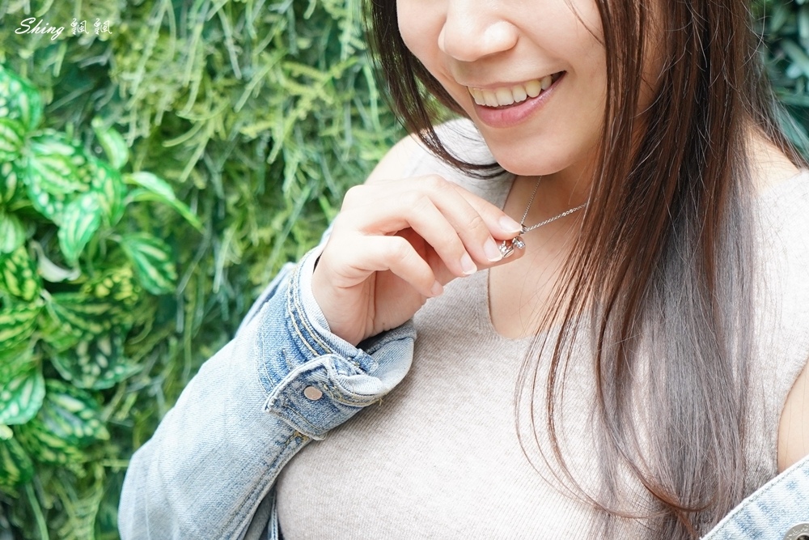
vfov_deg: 26.5
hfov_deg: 38.9
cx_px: 404
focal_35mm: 51
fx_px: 1146
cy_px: 270
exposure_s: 1/60
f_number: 4
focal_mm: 51
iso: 320
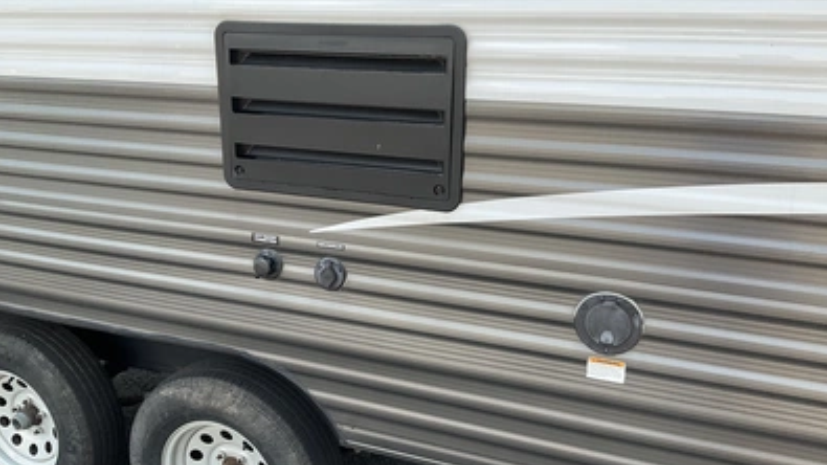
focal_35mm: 32
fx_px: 702
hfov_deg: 61.0
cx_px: 410
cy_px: 224
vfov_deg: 36.7
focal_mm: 3
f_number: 1.8
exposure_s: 1/342
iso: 25
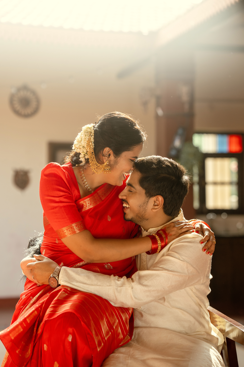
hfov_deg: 16.1
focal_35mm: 85
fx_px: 864
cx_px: 122
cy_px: 184
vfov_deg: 23.9
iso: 800
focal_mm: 85
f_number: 2.8
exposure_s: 1/1250
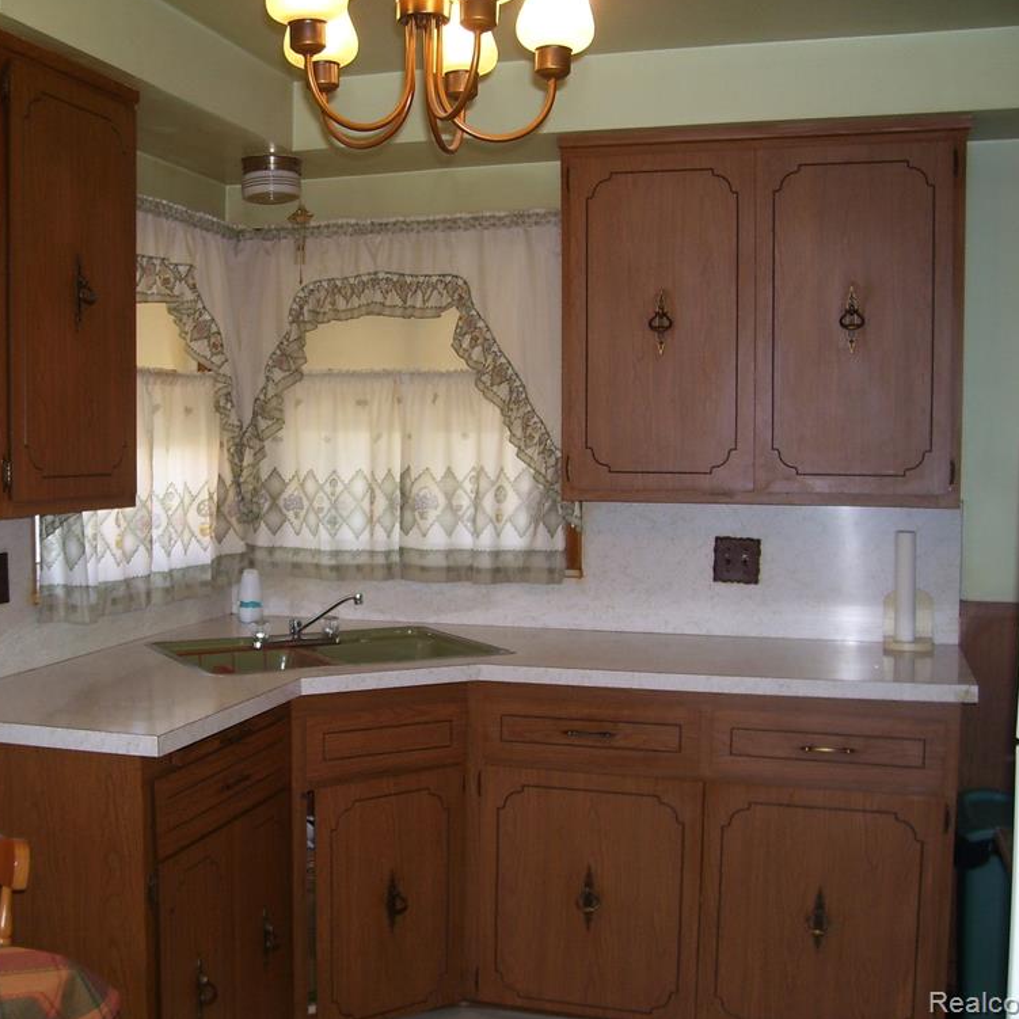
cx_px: 372
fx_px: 1365
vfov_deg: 40.9
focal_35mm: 41
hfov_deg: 40.6
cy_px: 503
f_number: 2.7
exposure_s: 1/60
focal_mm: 5.6
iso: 80
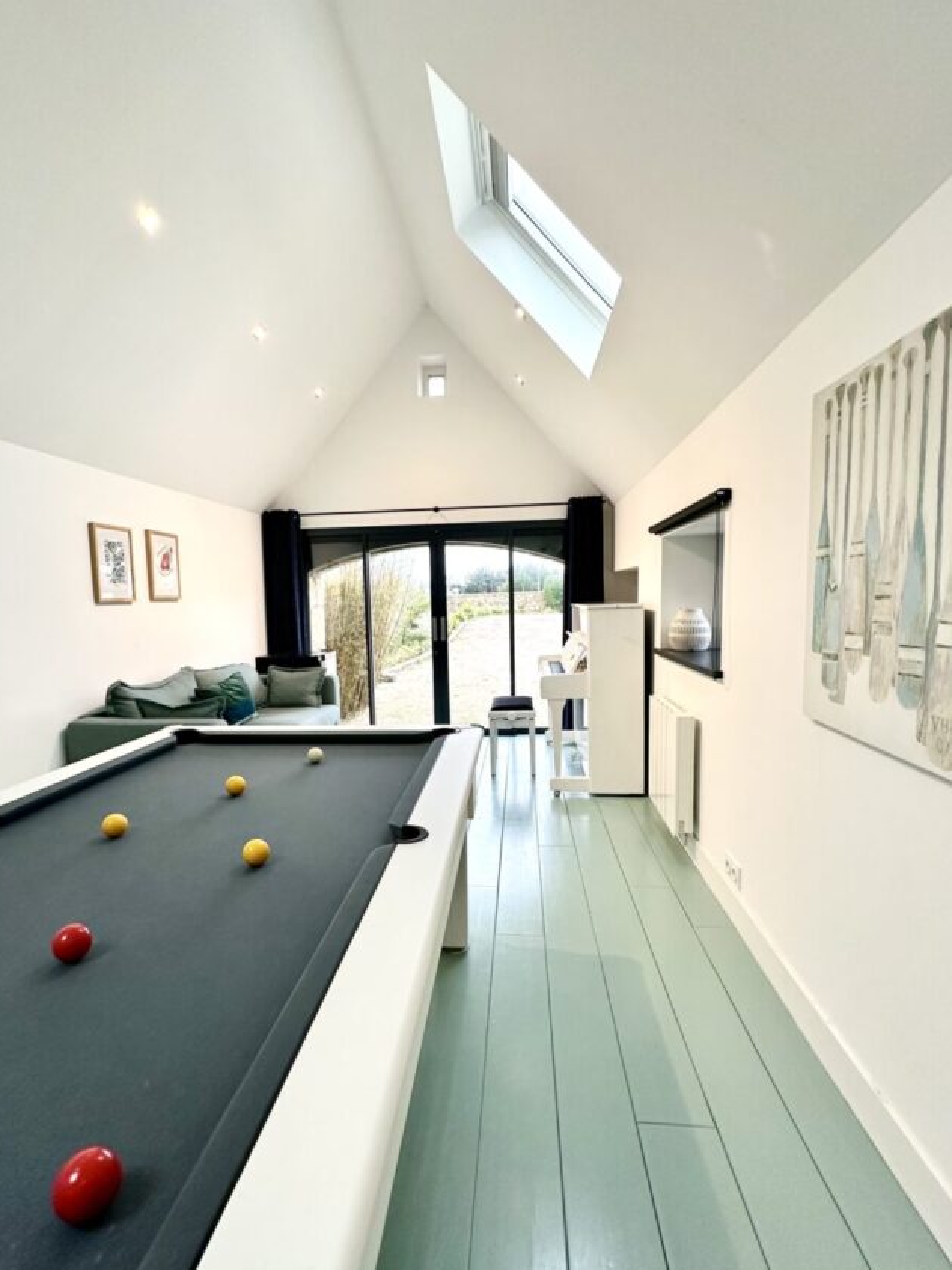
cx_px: 447
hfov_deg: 74.6
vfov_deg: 90.9
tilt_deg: -6.1
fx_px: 624
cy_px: 675
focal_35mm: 17
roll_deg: +1.4
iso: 125
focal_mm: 2.22
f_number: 2.2
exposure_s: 1/99
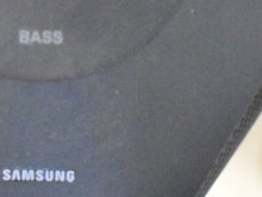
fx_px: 1181
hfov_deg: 12.6
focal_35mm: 156
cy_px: -173
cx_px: 70
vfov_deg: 9.0
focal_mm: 26
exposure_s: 1/40
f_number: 4
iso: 20000
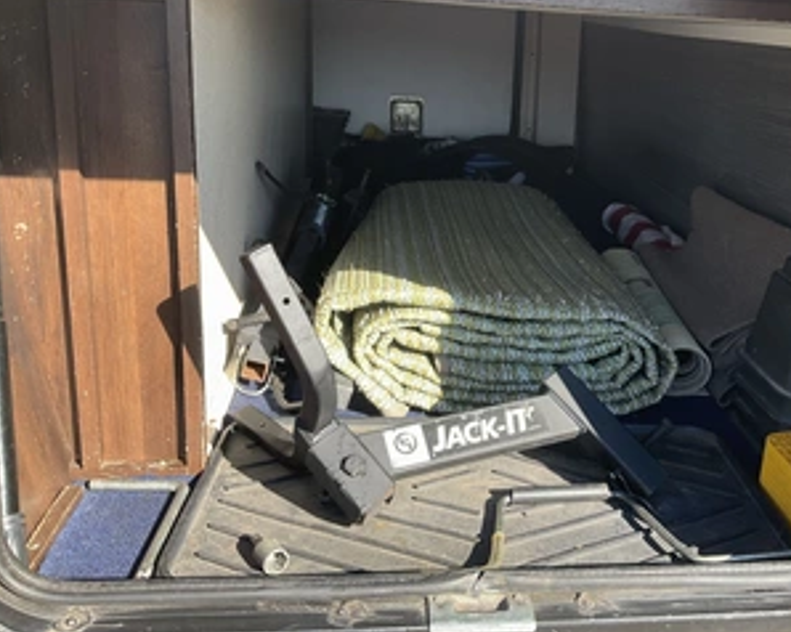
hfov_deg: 47.4
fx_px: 889
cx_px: 512
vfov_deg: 39.0
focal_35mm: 38
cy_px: 258
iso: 25
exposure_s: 1/289
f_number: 1.8
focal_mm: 3
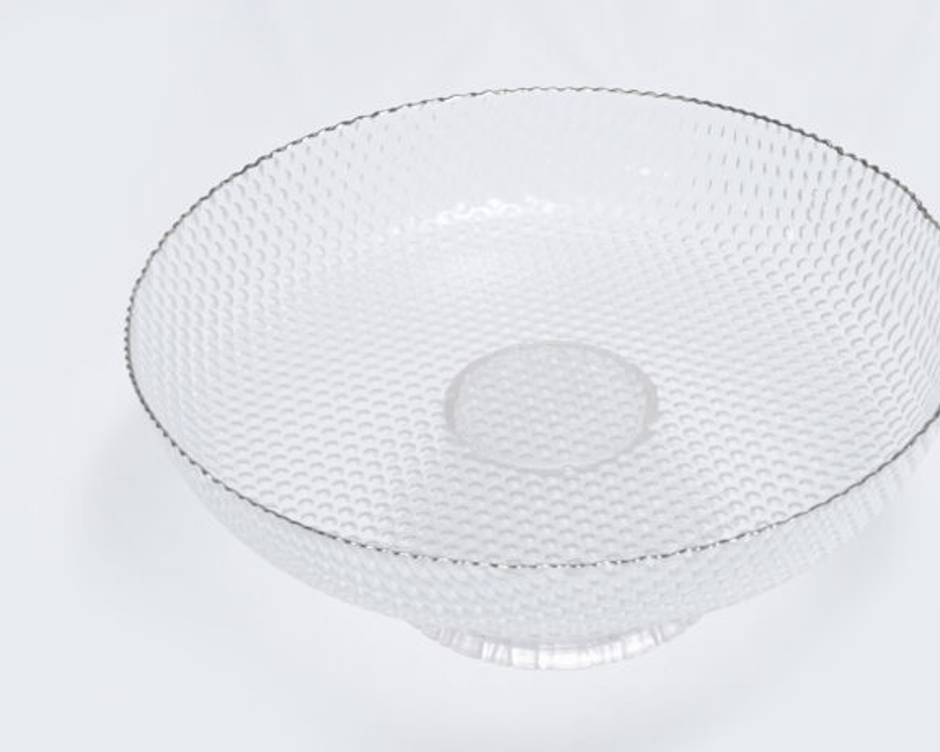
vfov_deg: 15.9
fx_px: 2699
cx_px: 504
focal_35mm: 97
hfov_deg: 19.8
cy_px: 374
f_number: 10
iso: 3200
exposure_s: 1/125
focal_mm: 57
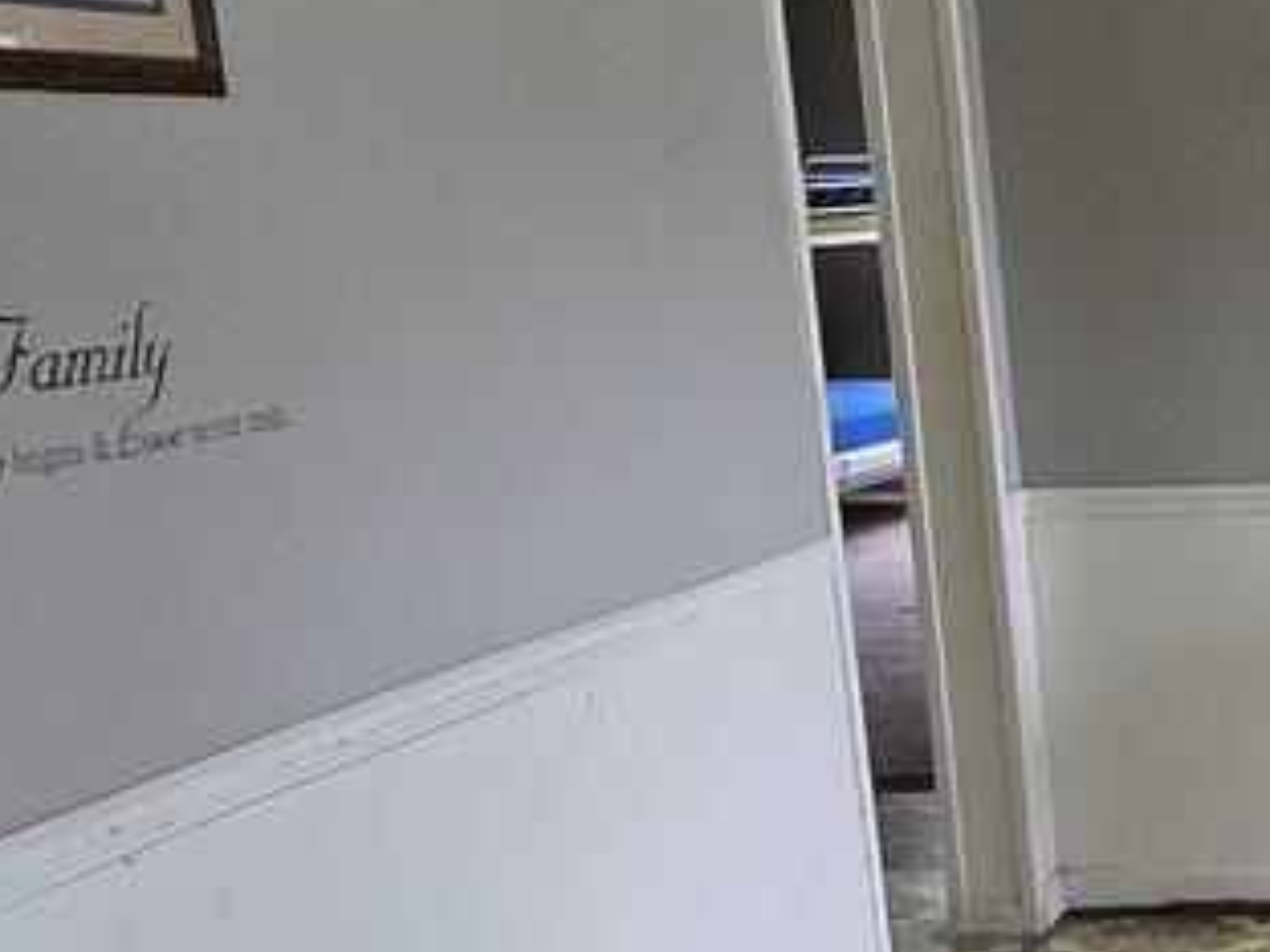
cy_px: 675
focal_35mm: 60
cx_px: 1999
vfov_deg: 24.2
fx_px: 2201
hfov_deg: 23.9
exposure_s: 1/60
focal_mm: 2.2
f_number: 2.2
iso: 500
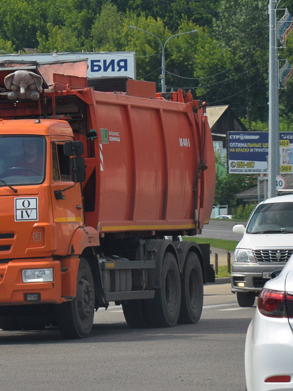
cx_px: 8
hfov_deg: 9.0
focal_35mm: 164
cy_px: 135
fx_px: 1851
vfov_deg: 12.0
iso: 400
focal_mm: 55
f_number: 6.3
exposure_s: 1/1250
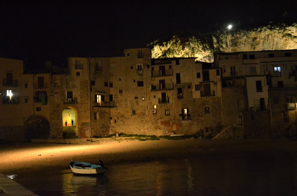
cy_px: 98
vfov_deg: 31.8
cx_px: 148
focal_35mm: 42
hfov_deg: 46.5
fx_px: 346
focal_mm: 28
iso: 6400
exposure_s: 1/4
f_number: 5
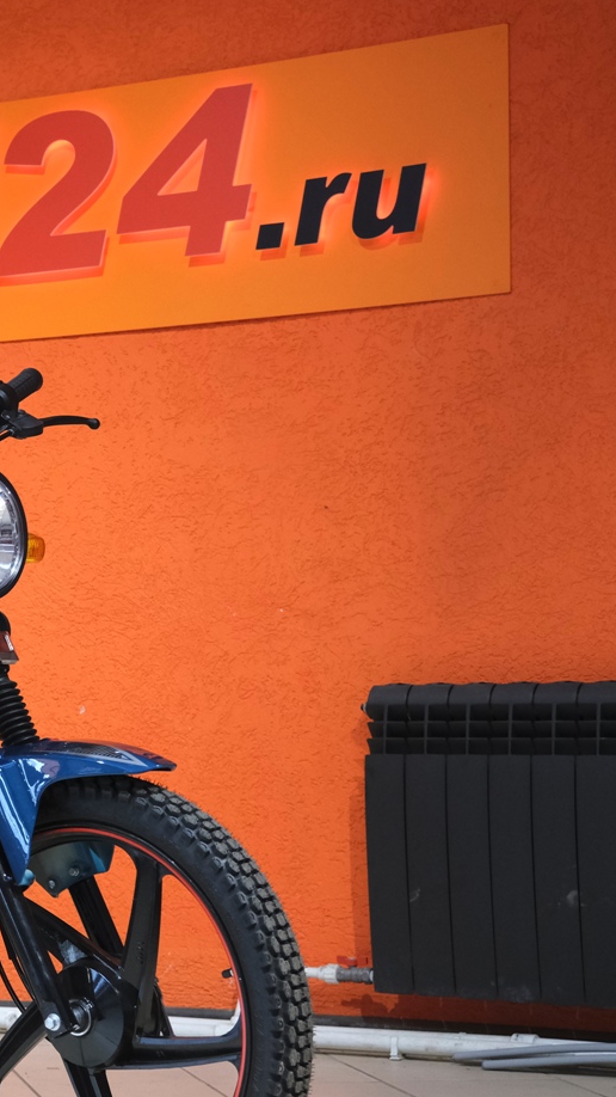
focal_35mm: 84
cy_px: 628
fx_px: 2441
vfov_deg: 25.3
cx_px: -298
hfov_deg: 13.6
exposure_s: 1/100
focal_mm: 30.8
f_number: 4
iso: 1600
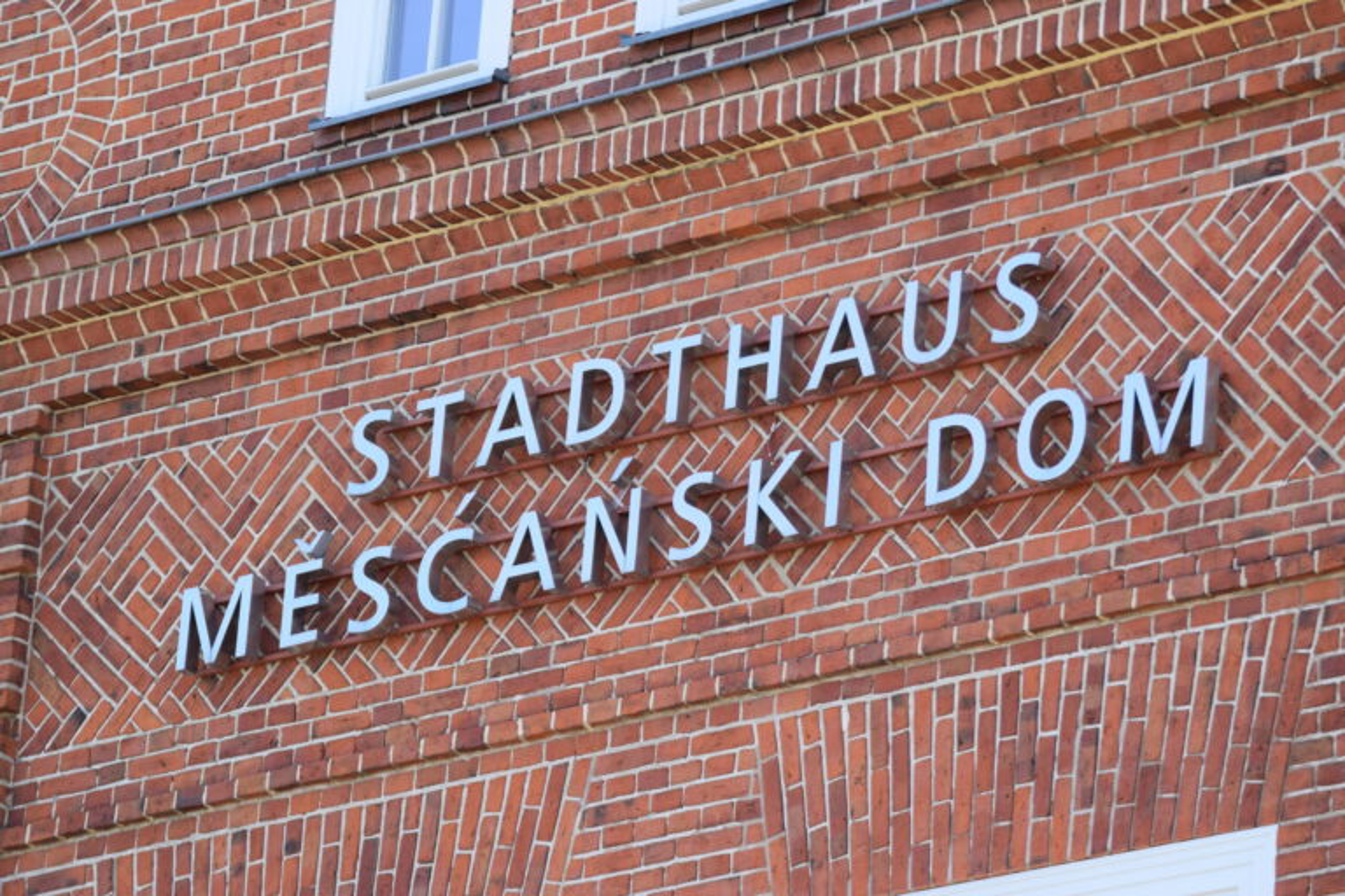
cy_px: 448
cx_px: 672
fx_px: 8125
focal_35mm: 218
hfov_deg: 9.5
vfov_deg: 6.3
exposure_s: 1/500
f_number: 5.6
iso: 400
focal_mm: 145
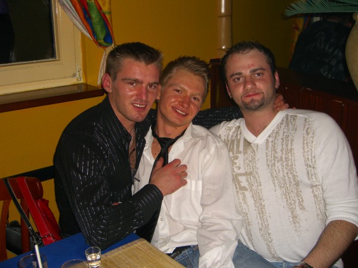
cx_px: 179
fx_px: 393
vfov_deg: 37.7
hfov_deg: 49.0
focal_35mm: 38
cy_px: 134
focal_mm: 7.9
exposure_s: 1/60
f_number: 2.8
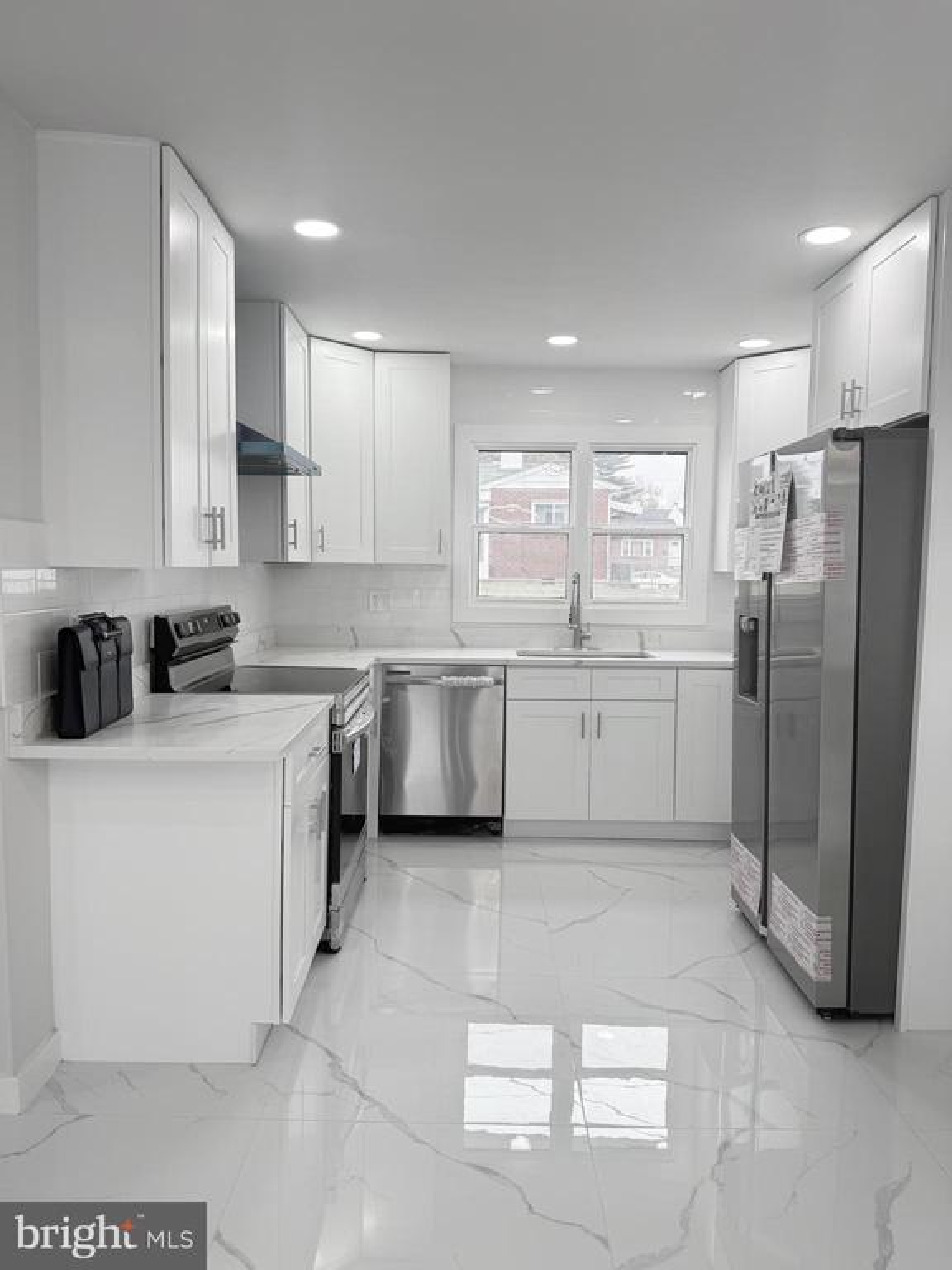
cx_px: 476
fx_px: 880
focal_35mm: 24
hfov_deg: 56.8
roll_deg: -0.7
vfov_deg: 71.6
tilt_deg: -3.9
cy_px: 635
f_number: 1.78
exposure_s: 1/244
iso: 100
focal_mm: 6.76
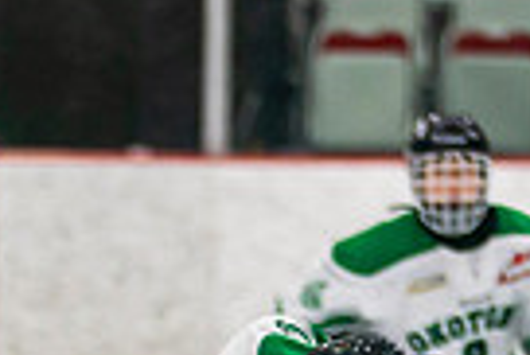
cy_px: 719
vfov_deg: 1.4
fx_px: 14841
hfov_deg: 2.0
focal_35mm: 1007
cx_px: 129
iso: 400
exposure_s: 1/640
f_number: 2.8
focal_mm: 140
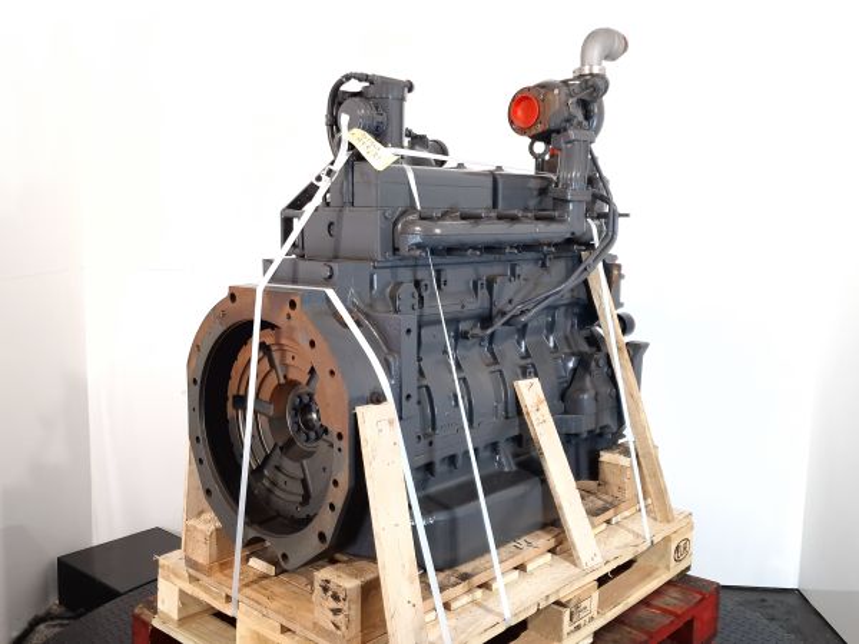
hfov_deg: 73.9
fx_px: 571
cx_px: 430
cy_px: 322
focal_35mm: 23
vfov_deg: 58.9
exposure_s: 1/50
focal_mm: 6.4
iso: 80
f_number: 1.8
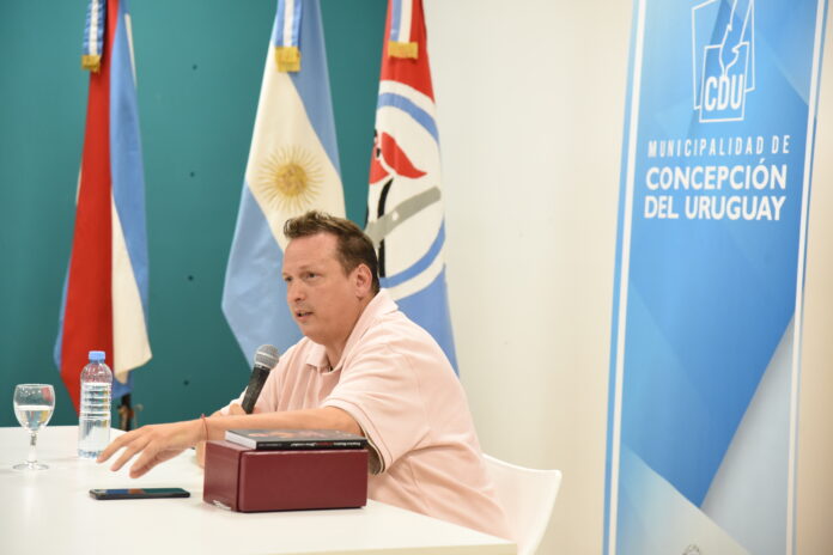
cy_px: 278
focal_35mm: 100
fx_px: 2314
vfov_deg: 13.7
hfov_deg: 20.4
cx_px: 416
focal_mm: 100
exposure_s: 1/125
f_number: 5
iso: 2500
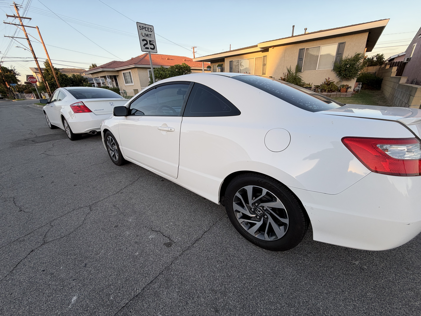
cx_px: 210
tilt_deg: -23.4
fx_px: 170
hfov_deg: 102.1
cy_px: 158
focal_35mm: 14
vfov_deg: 85.7
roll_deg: +3.6
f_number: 2.2
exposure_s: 1/246
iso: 40
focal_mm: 2.22
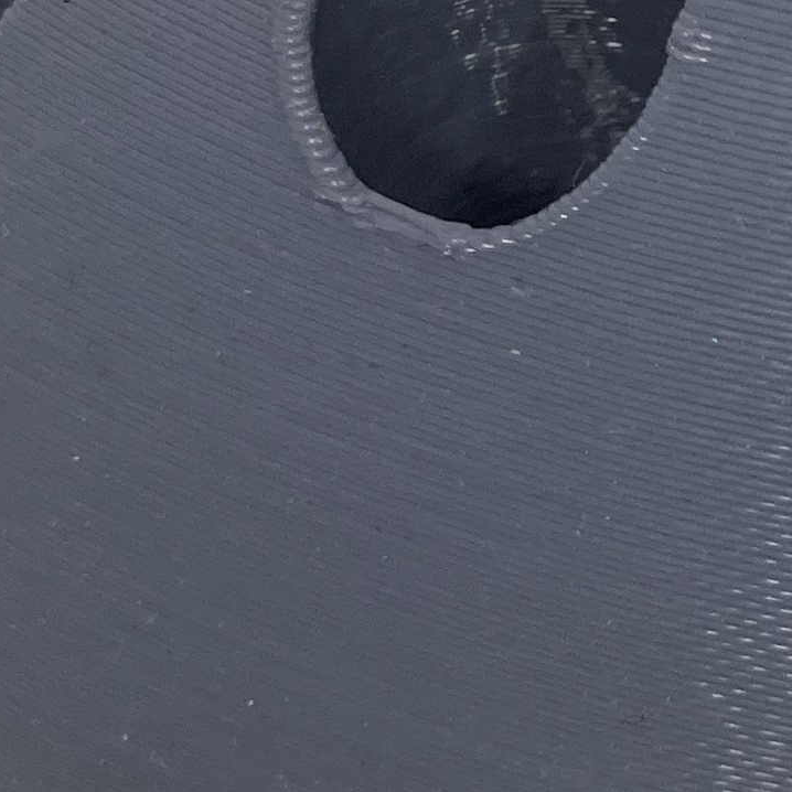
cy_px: 335
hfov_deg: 12.2
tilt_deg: -37.6
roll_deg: -3.8
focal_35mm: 139
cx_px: 1048
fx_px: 3598
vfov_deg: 12.6
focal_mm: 3.99
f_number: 1.8
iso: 50
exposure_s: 1/50
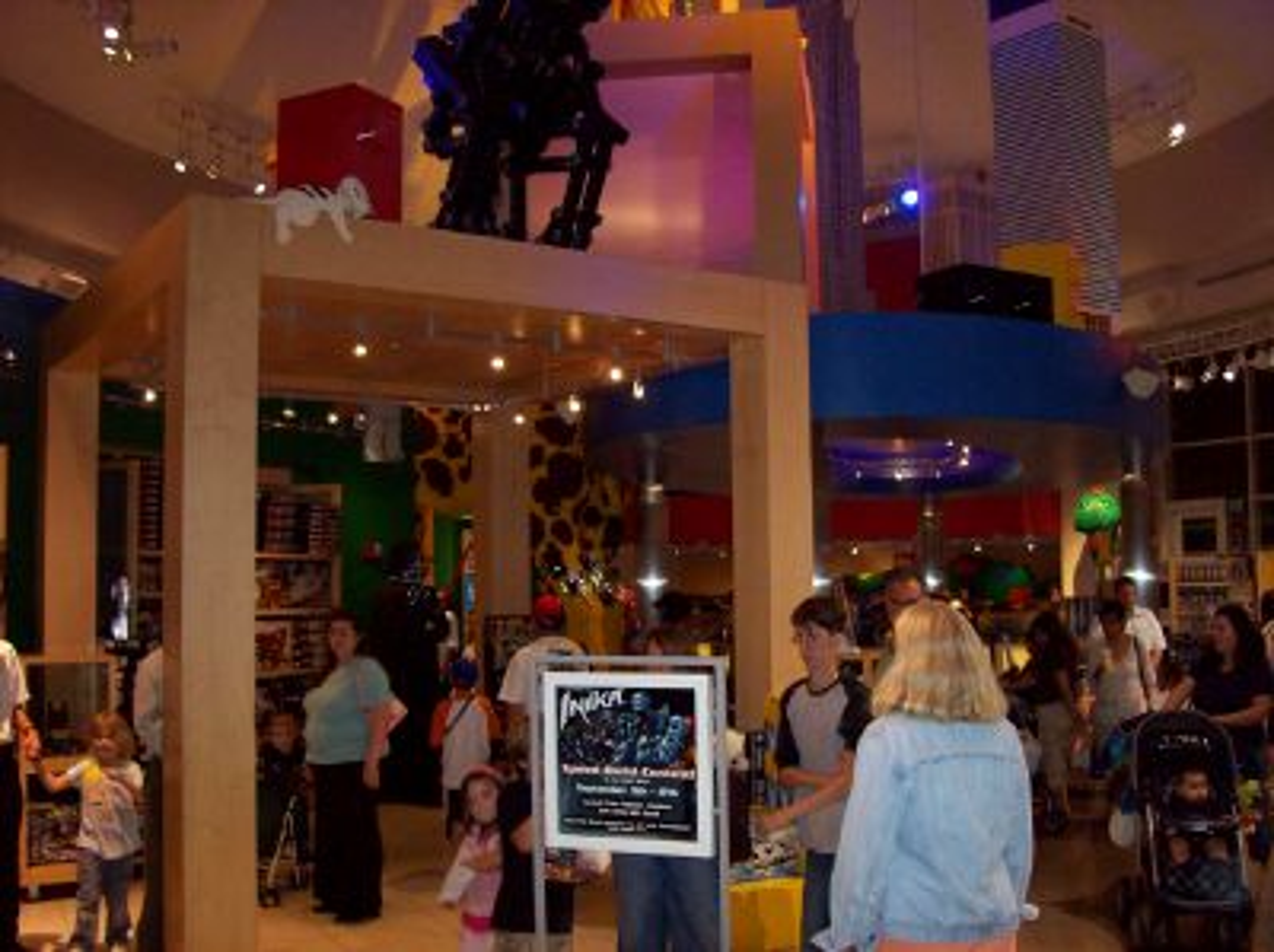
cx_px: 637
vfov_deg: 39.6
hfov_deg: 51.4
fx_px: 1323
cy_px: 476
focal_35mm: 36
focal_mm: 6
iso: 140
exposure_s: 1/64
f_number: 2.7
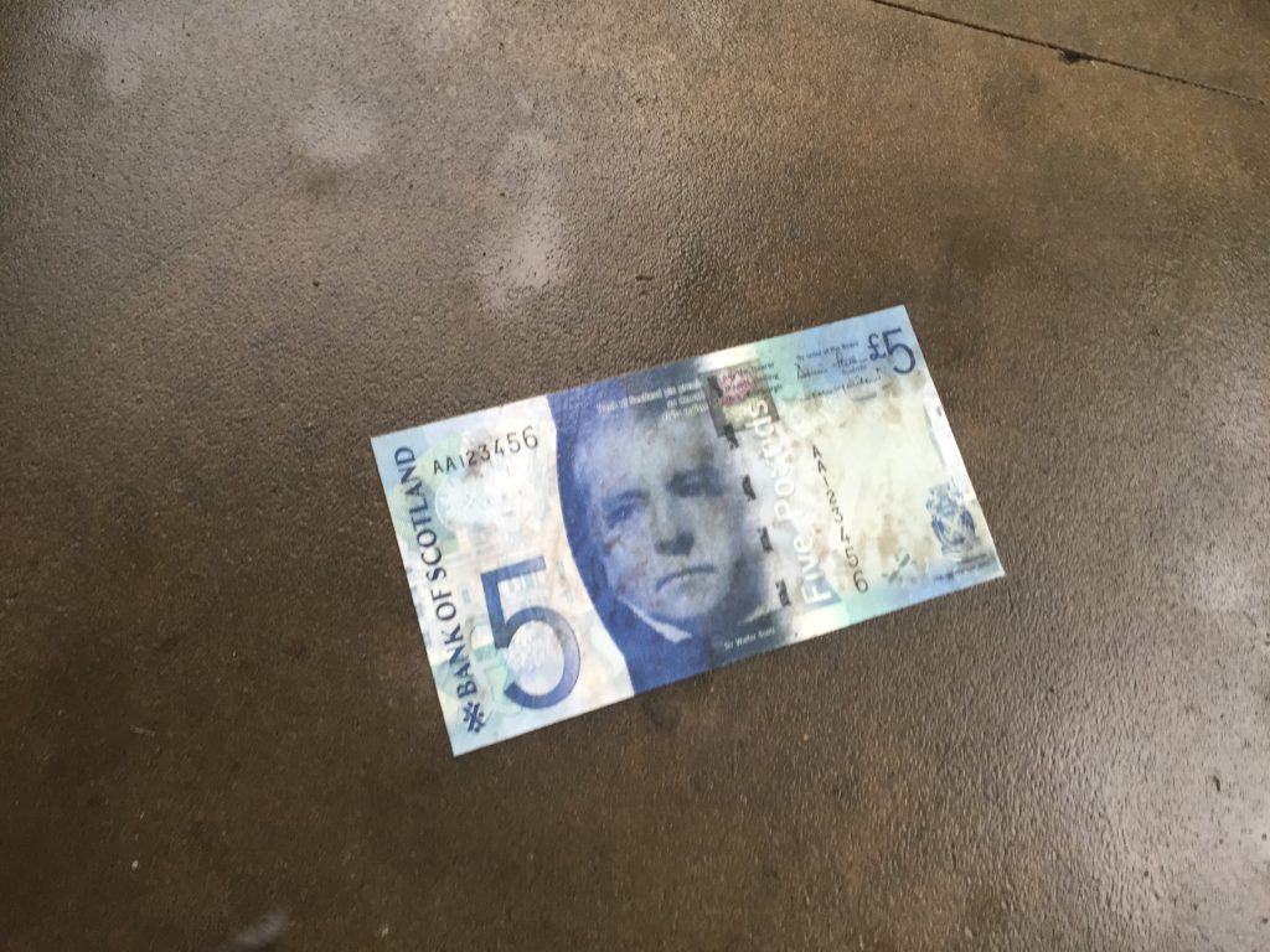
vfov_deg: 48.2
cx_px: 635
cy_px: 476
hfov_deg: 61.7
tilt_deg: -75.2
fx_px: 1064
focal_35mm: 29
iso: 32
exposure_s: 1/30
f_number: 2.2
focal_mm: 4.15
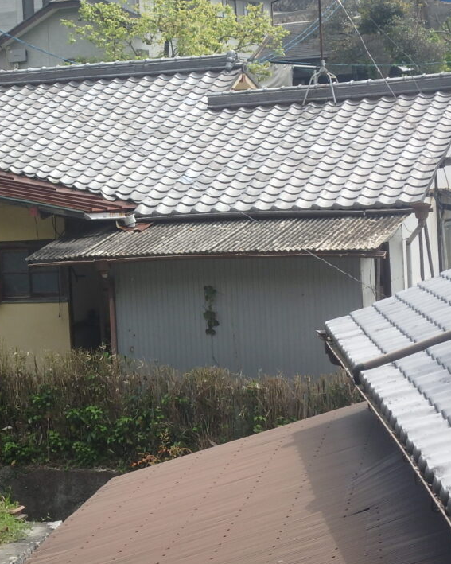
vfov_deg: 20.6
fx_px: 1552
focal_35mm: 93
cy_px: 263
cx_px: 103
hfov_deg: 16.4
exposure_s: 1/400
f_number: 5.1
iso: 125
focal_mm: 11.7
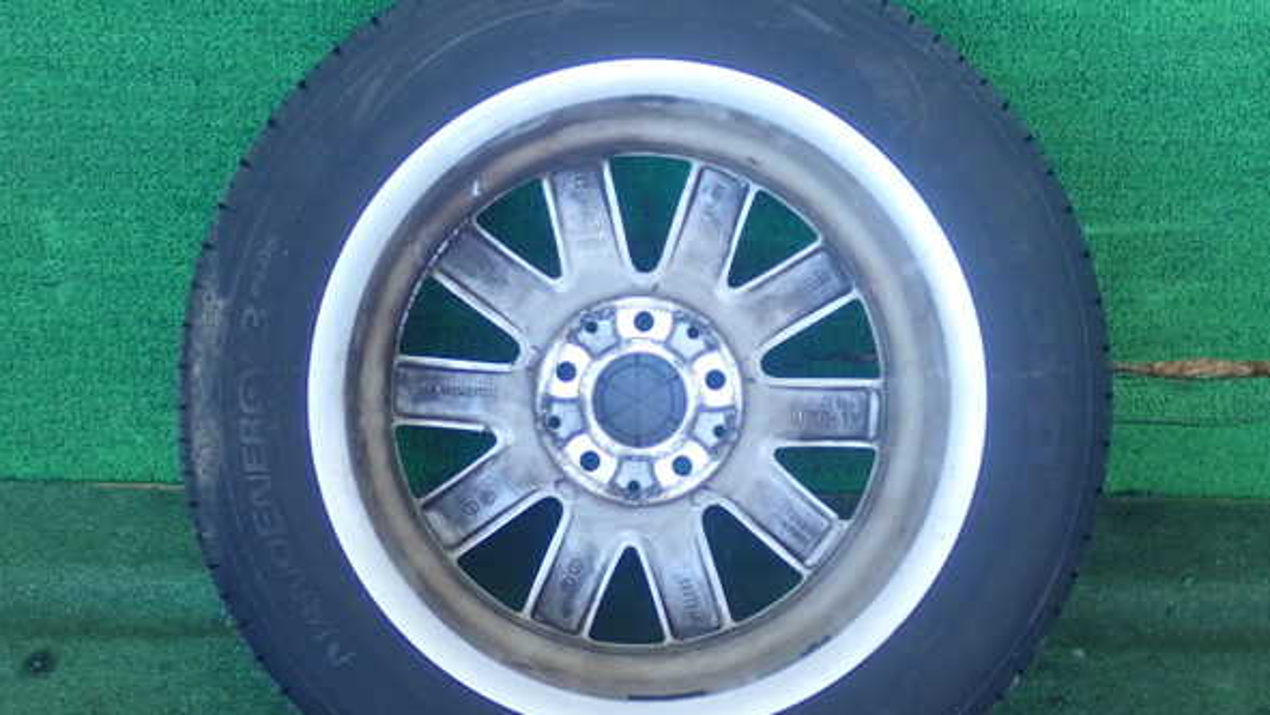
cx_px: 640
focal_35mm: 63
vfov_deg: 19.1
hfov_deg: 33.3
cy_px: 397
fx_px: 2122
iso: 640
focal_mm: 10.29
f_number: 3.5
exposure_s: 1/50
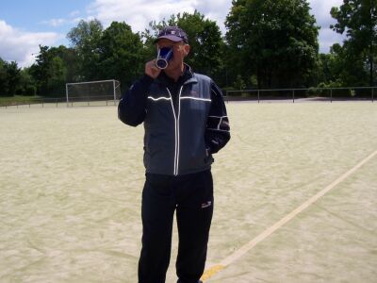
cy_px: 142
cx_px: 188
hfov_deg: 50.1
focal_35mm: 37
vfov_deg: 38.7
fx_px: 403
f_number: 5.6
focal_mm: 5.6
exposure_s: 1/750
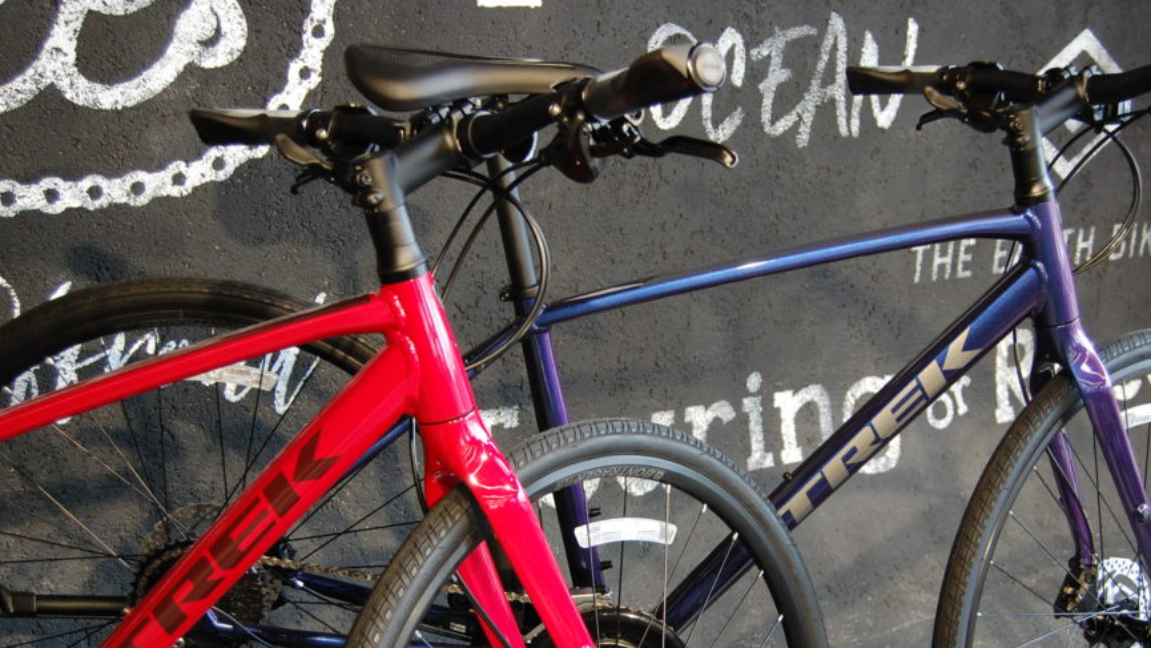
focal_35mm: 58
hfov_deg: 36.2
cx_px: 657
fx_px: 1759
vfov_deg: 20.8
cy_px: 438
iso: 400
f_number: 4.5
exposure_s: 1/40
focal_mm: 31
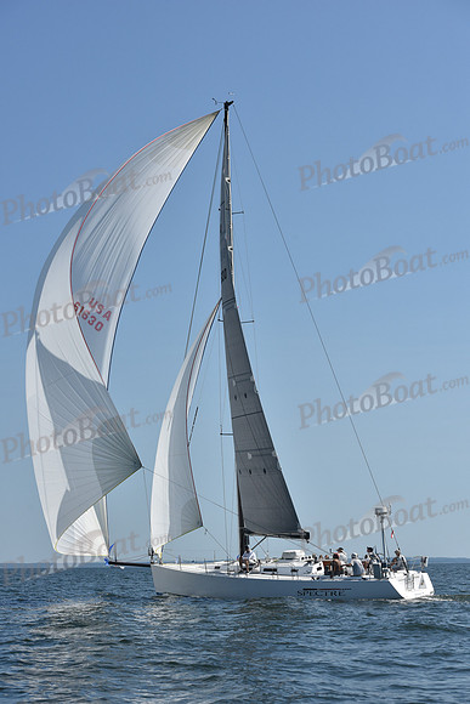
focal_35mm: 70
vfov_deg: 28.8
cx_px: 235
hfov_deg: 19.5
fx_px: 1370
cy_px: 352
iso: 250
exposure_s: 1/1250
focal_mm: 70
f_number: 9
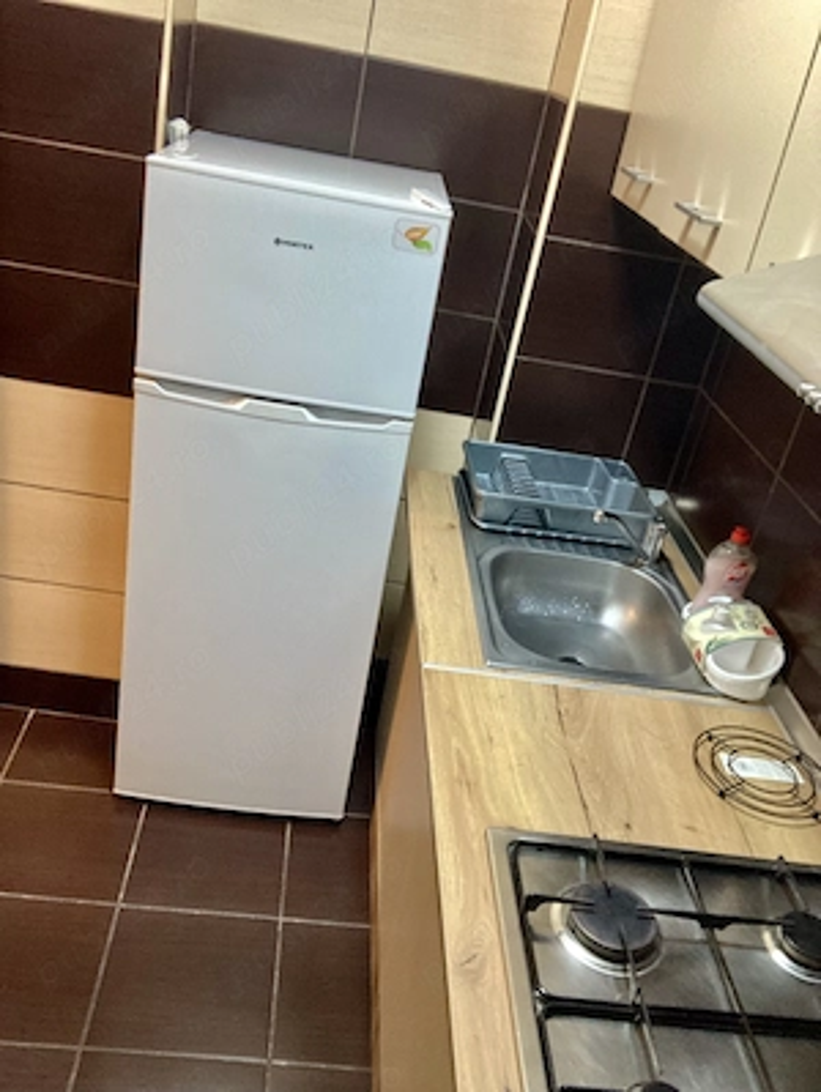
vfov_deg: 56.8
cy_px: 546
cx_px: 410
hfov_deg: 44.2
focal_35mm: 32
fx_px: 1010
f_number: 2.2
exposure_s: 1/37
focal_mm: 2.87
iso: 320
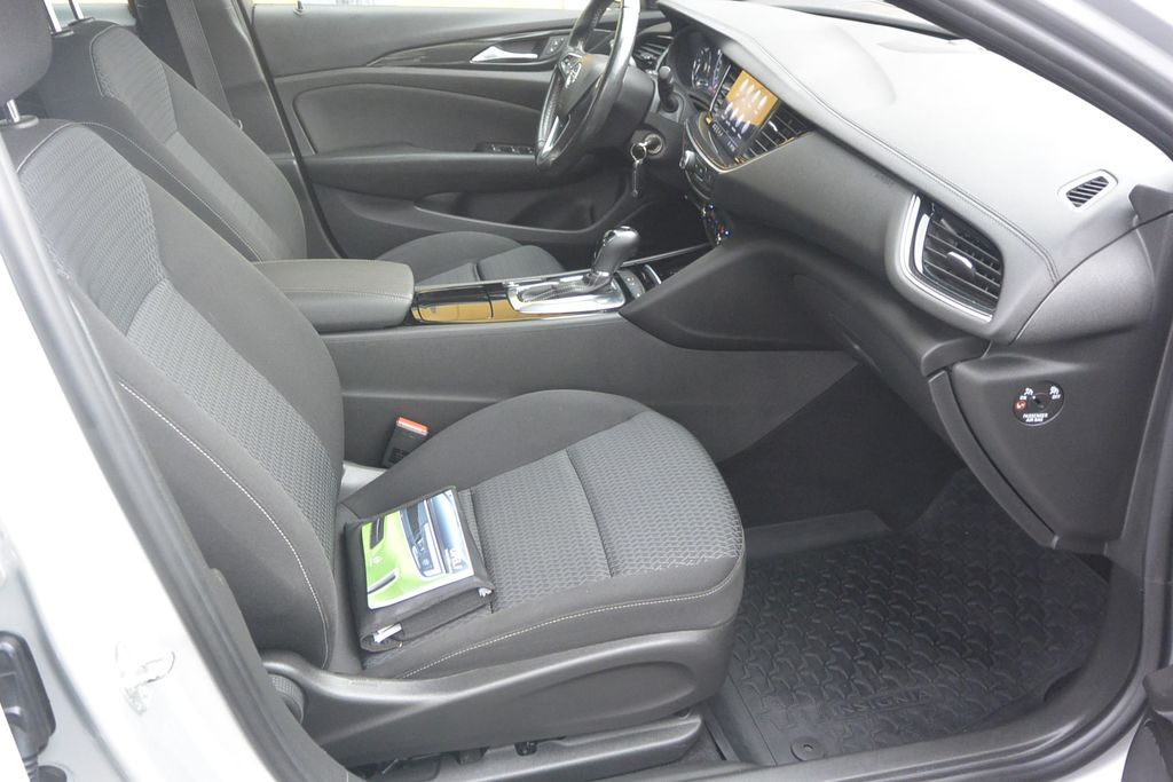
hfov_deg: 60.3
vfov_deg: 42.3
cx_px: 586
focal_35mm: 31
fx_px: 1010
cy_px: 391
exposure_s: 1/40
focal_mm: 11.8
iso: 800
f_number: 3.8
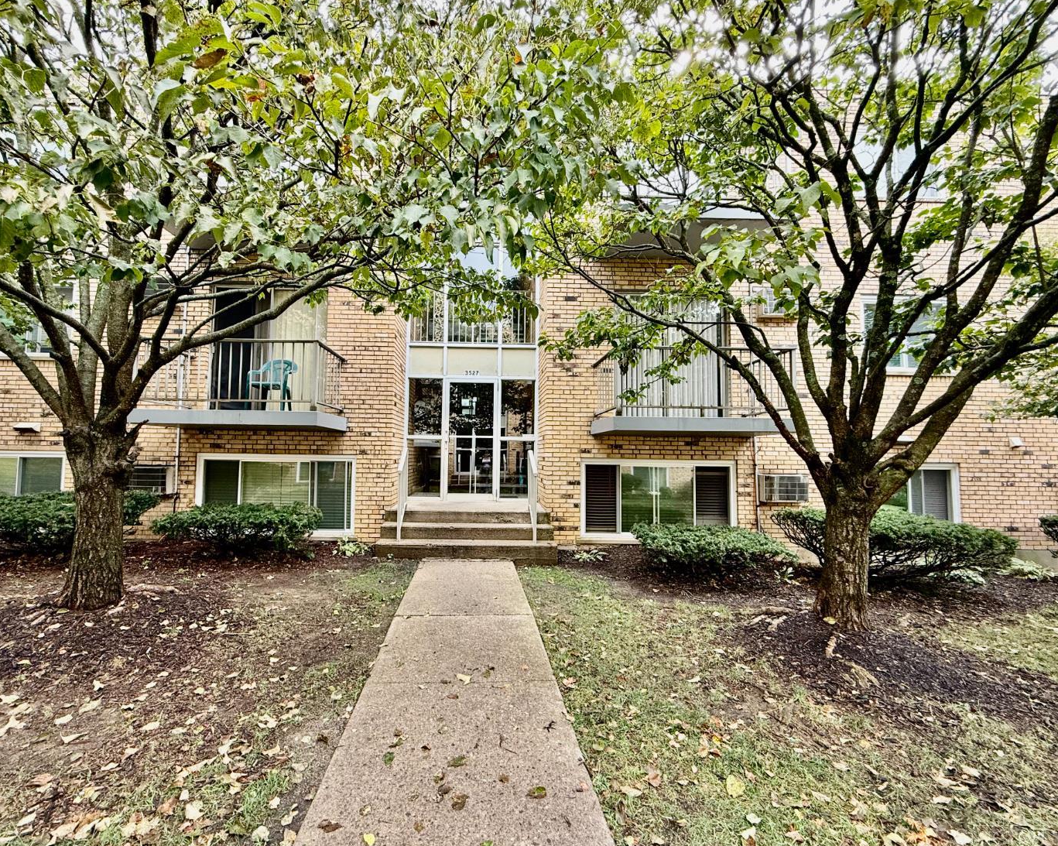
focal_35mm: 15
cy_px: 428
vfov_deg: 84.0
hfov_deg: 96.6
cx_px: 491
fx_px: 470
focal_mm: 2.22
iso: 100
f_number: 2.2
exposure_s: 1/99
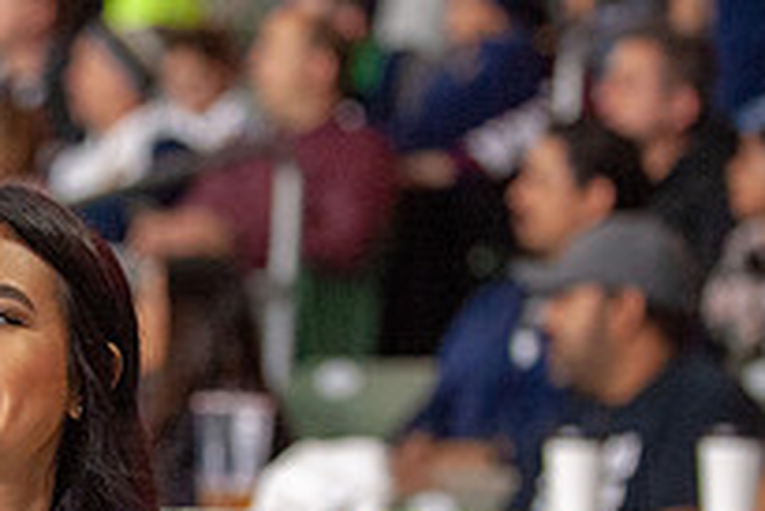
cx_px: -175
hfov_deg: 7.4
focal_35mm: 277
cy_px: 481
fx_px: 5890
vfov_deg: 5.0
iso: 3200
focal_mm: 98
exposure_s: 1/1000
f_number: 2.8
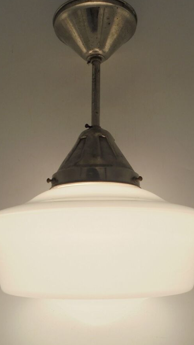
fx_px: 348
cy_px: 172
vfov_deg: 52.8
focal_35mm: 38
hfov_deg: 31.2
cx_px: 97
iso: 100
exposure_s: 1/60
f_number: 4
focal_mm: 6.1
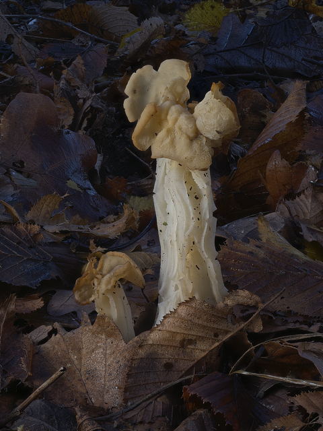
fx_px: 1493
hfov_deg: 12.3
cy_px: 216
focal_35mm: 120
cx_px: 162
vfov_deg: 16.4
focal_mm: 60
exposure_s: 1/13
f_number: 5.6
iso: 200
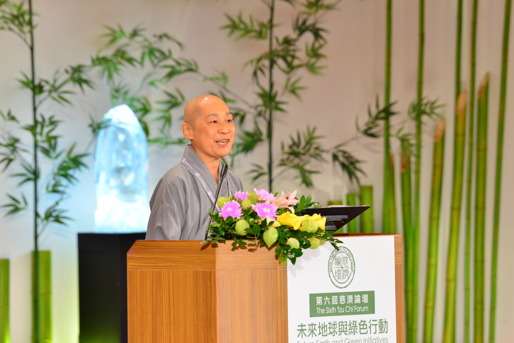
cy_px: 172
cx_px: 257
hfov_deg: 6.2
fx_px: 4713
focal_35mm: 330
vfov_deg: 4.2
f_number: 6.3
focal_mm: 330
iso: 1800
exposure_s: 1/30
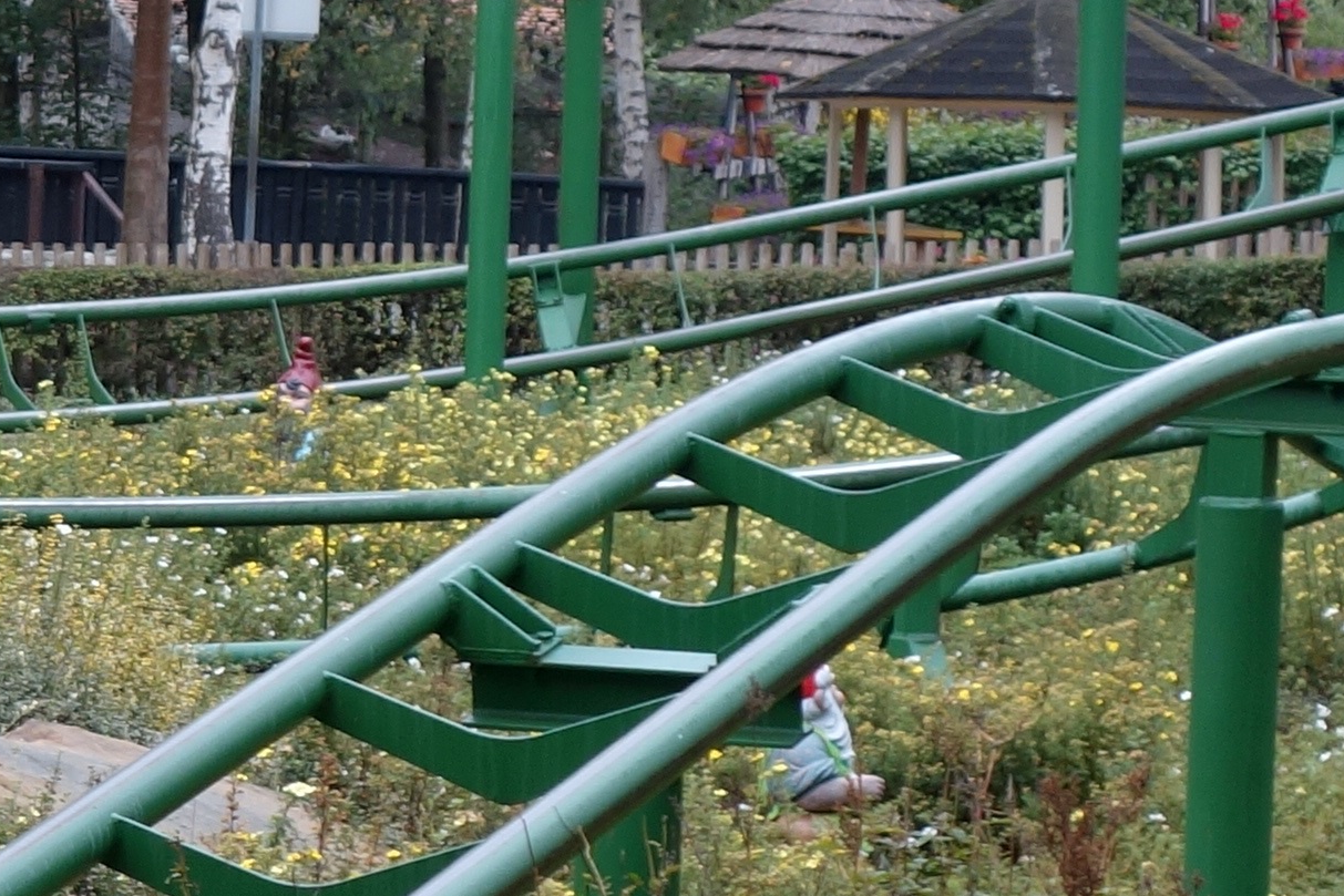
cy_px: 496
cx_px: -595
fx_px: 8587
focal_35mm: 230
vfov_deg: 6.0
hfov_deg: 8.8
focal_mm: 19.1
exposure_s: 1/80
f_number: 3.5
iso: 125
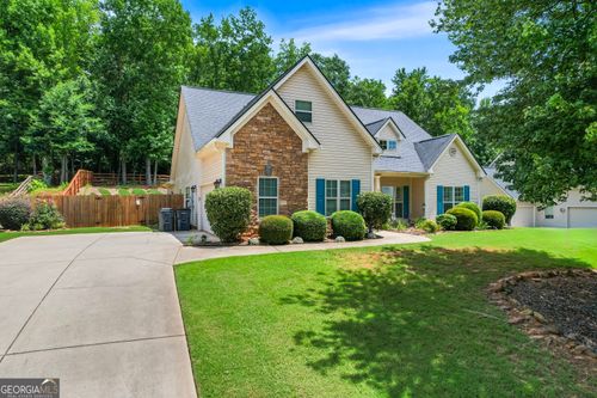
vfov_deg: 57.2
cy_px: 199
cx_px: 298
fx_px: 365
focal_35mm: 22
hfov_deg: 78.6
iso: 100
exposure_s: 1/1600
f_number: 2.8
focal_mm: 8.38
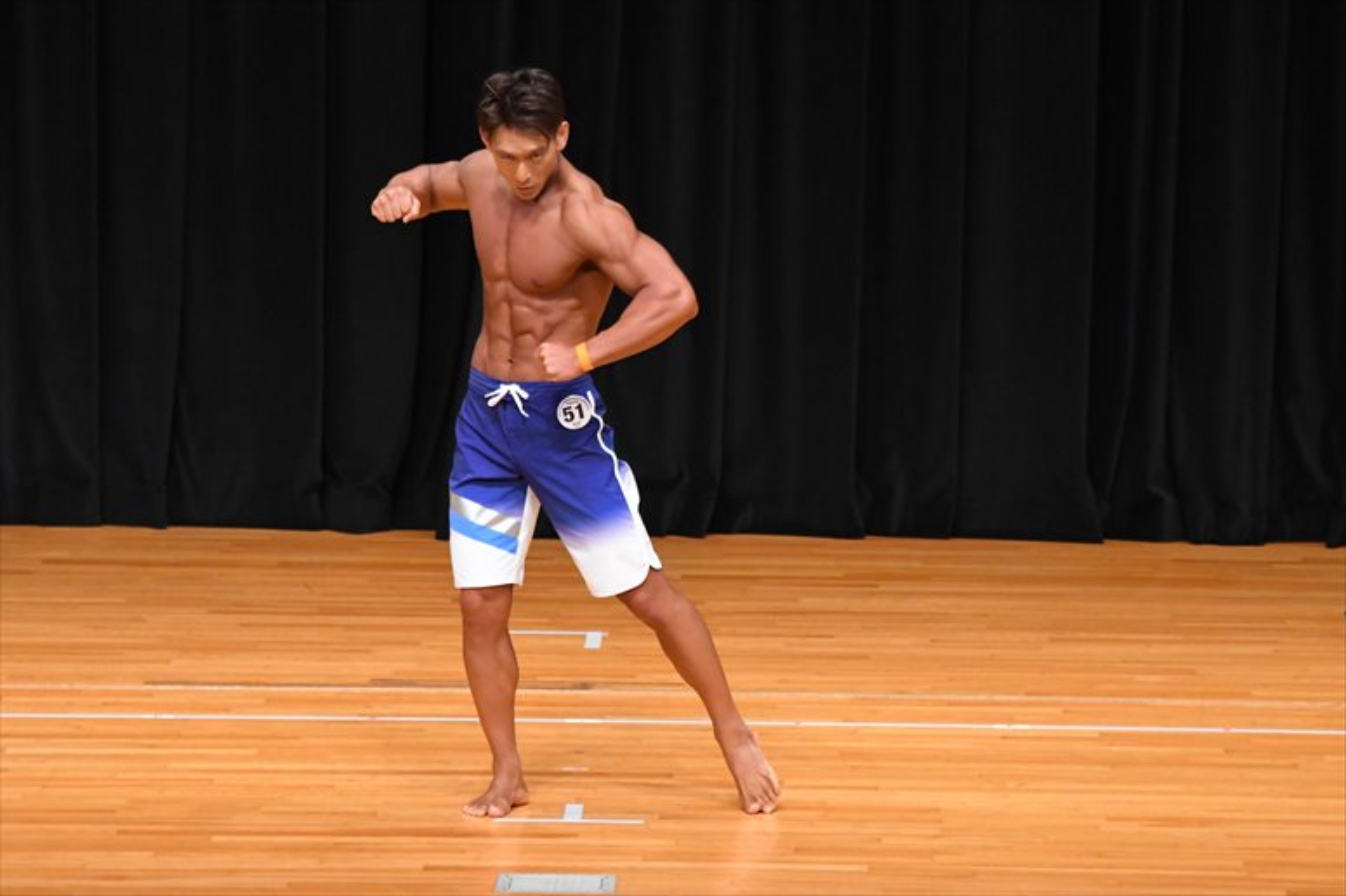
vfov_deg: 5.1
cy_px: 448
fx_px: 10090
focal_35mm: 270
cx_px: 673
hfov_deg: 7.6
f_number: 5.6
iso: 4000
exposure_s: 1/400
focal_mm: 180
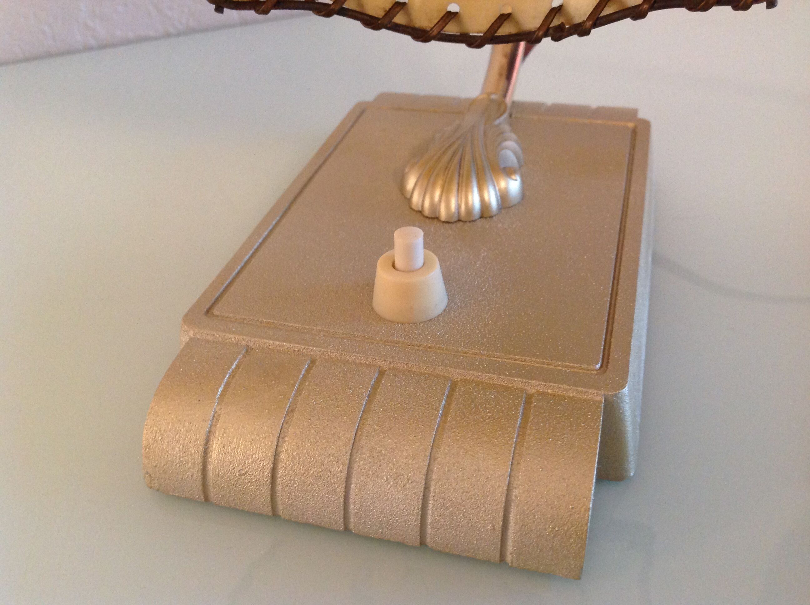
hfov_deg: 52.7
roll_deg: +3.2
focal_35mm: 35
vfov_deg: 40.6
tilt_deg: -37.0
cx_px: 405
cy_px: 302
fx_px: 818
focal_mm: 4.28
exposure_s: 1/17
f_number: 2.4
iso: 320
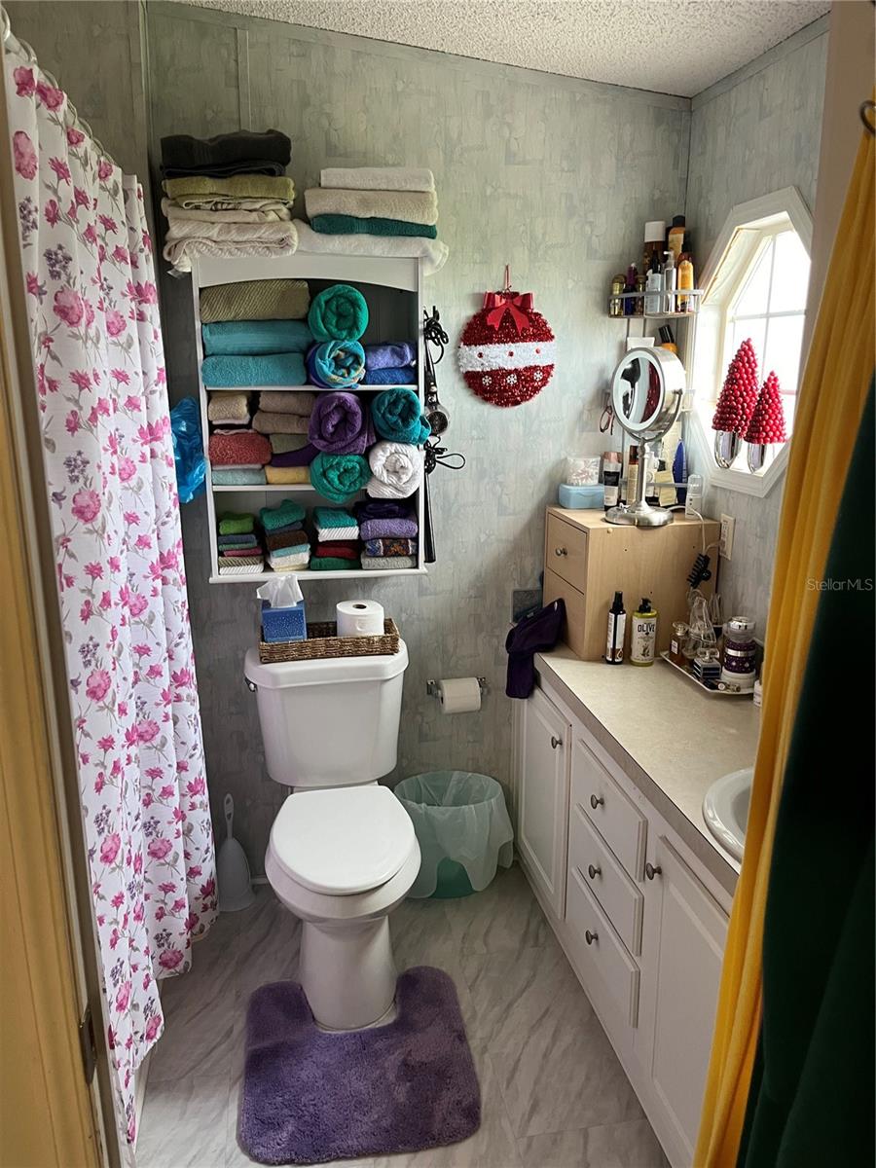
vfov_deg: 67.3
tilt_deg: -13.7
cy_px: 584
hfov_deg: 53.1
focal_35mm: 26
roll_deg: -0.1
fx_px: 877
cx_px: 438
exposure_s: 1/60
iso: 250
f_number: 1.6
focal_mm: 5.1
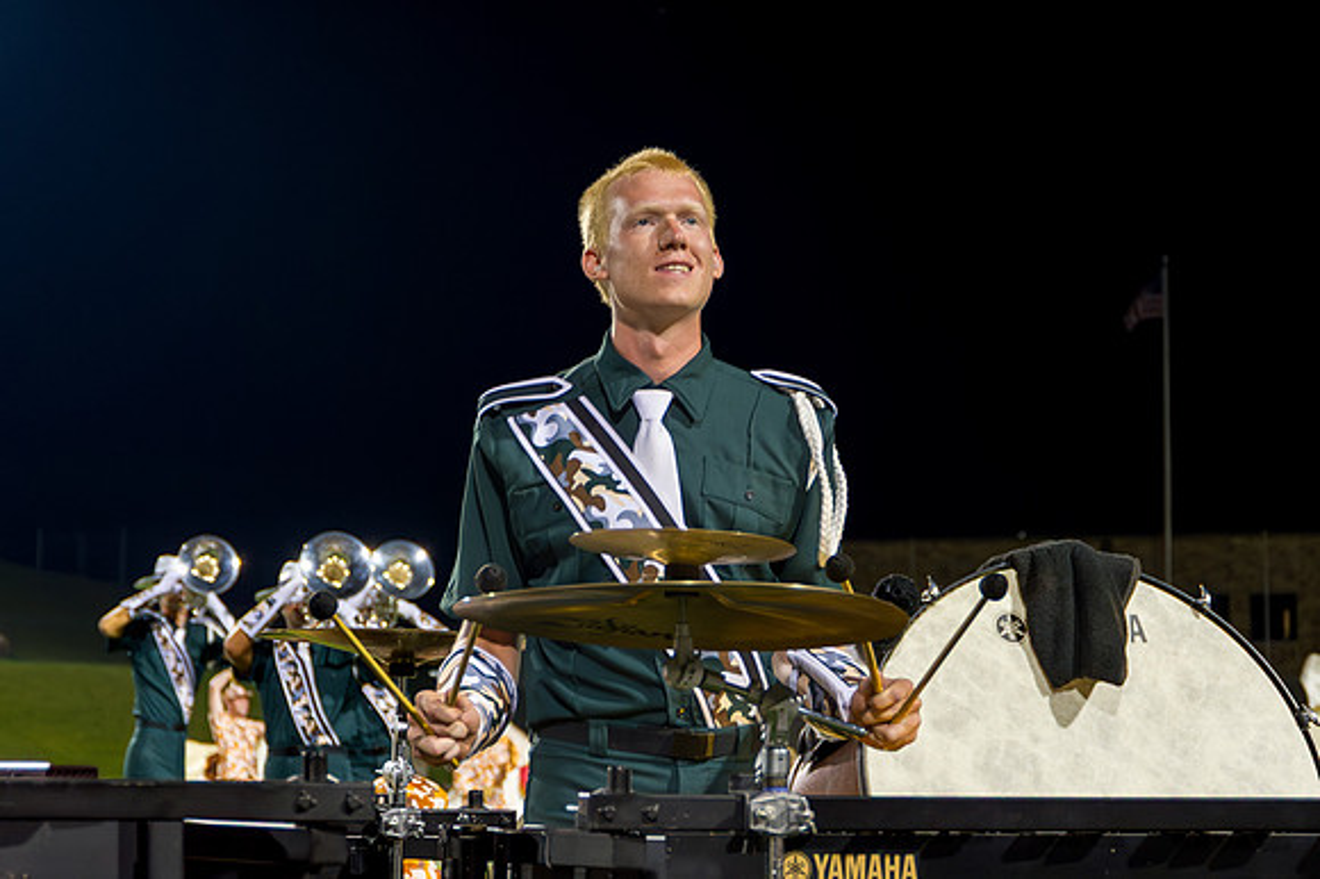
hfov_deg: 21.9
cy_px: 369
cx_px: 694
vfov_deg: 14.7
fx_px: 3410
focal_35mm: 93
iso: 3200
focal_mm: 78
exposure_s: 1/160
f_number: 5.3
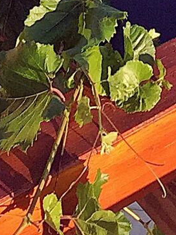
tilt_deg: -25.4
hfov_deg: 6.6
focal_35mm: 224
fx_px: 1519
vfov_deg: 7.5
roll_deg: -1.7
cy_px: -520
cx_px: 248
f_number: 2.2
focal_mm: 4.15
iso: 32
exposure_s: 1/534
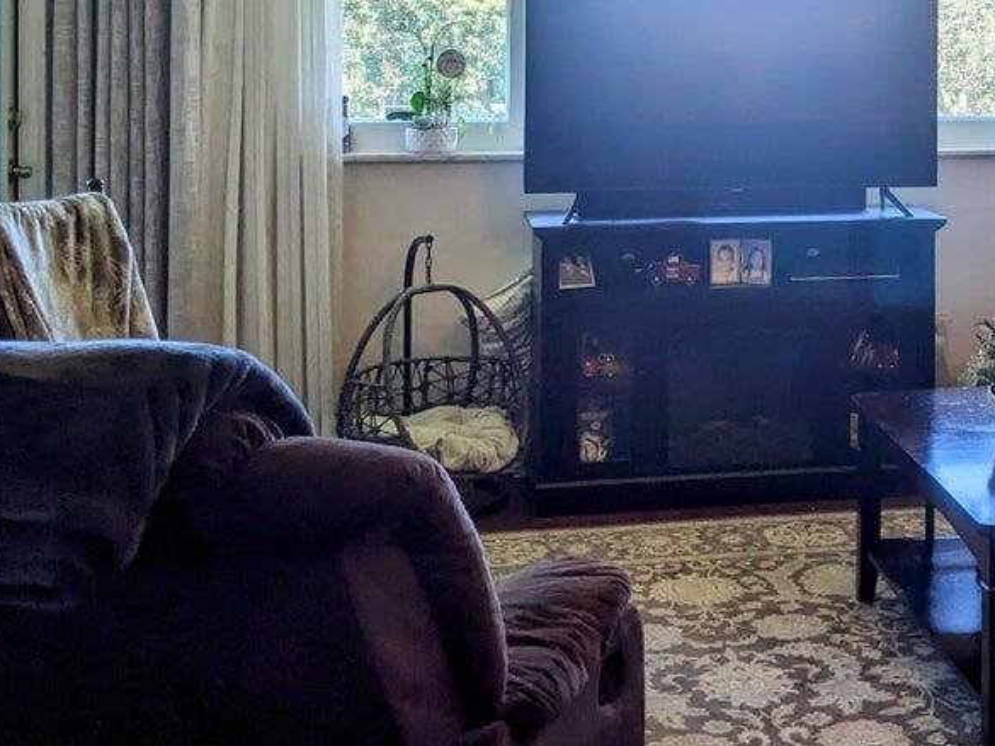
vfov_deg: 22.7
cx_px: 838
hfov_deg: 29.8
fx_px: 1811
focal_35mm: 63
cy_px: 82
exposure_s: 1/133
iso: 48
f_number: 1.73
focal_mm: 4.38
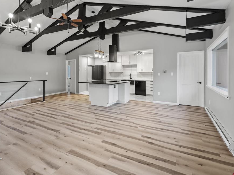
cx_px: 112
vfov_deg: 71.6
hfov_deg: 87.7
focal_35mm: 18
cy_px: 85
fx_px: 122
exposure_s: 1/1.25
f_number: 8
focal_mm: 16
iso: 100
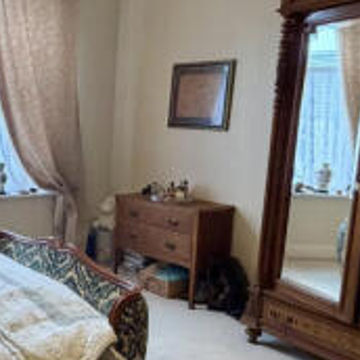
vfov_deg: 40.0
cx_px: 20
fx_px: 494
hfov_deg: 36.8
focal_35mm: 42
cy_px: 189
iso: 250
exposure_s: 1/50
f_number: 2.2
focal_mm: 2.22
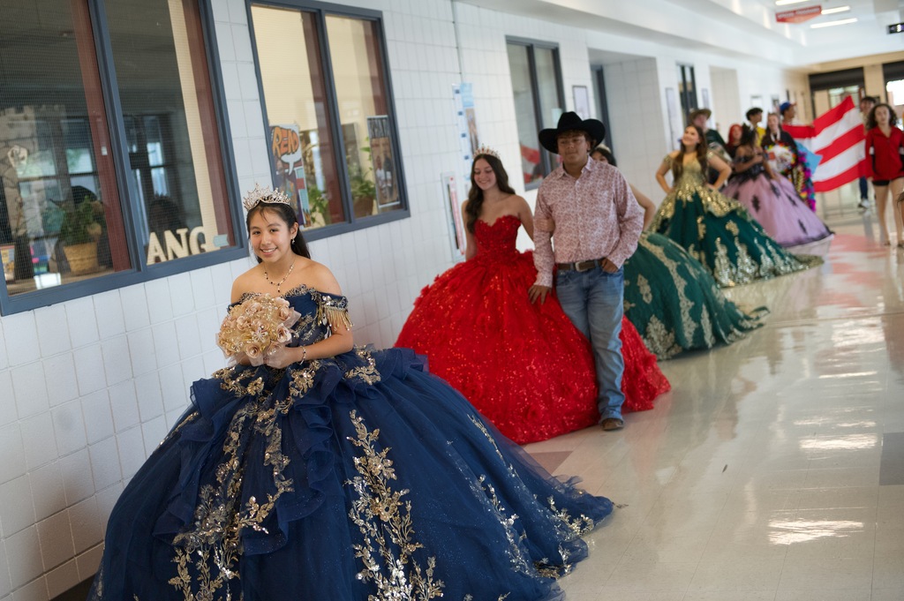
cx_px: 452
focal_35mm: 52
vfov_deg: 25.9
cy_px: 300
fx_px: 1305
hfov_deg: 38.2
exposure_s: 1/320
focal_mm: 52
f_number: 2.8
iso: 2000
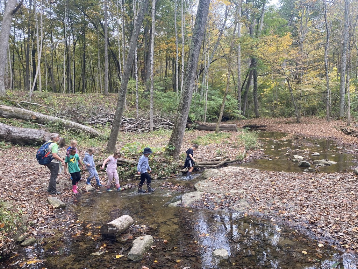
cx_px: 179
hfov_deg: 67.3
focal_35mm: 26
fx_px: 269
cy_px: 134
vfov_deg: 53.1
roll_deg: +2.0
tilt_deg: -4.6
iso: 32
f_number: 1.8
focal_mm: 4.25
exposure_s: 1/171
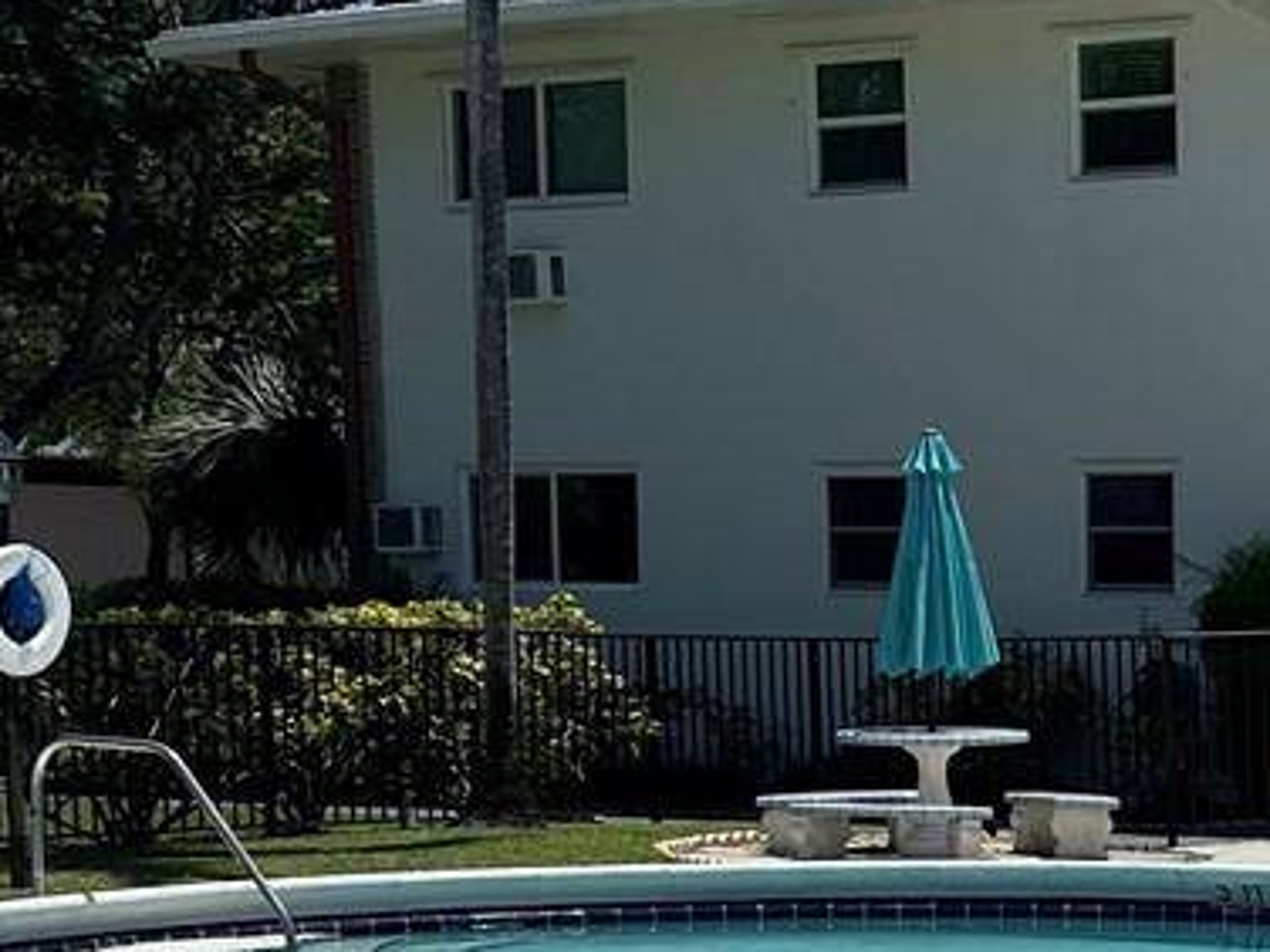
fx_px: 3742
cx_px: 1540
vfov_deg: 14.2
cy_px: 986
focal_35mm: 102
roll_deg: -0.5
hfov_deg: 18.2
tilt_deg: -6.2
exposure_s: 1/12048
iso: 80
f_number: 1.78
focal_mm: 6.86
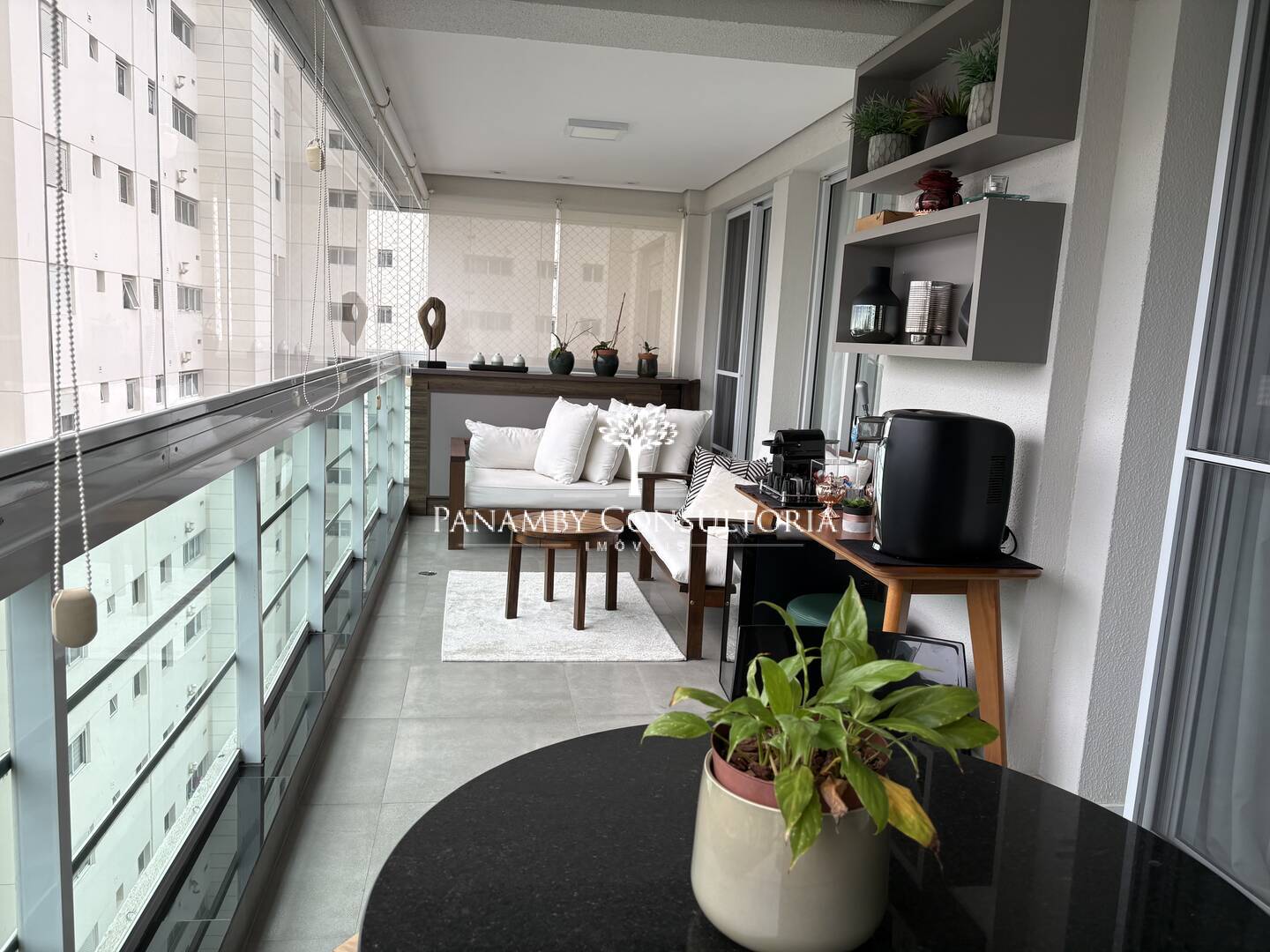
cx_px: 635
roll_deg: -4.8
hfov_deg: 67.3
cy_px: 476
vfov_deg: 53.1
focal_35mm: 26
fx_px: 954
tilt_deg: -8.4
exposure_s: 1/286
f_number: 1.6
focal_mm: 5.96
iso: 40
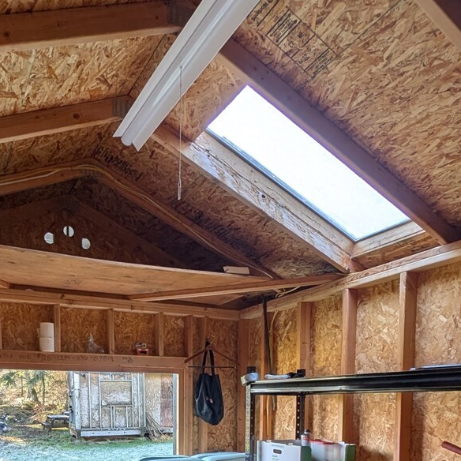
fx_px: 437
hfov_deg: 54.5
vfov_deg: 48.9
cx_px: 152
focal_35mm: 29
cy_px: 426
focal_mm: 2.23
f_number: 1.95
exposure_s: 1/68.4
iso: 41
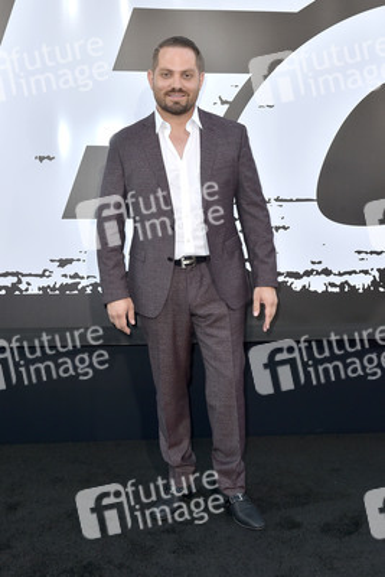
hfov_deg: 35.1
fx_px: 609
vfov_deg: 50.7
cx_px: 192
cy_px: 288
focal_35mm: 38
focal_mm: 38
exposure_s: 1/250
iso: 250
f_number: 6.3
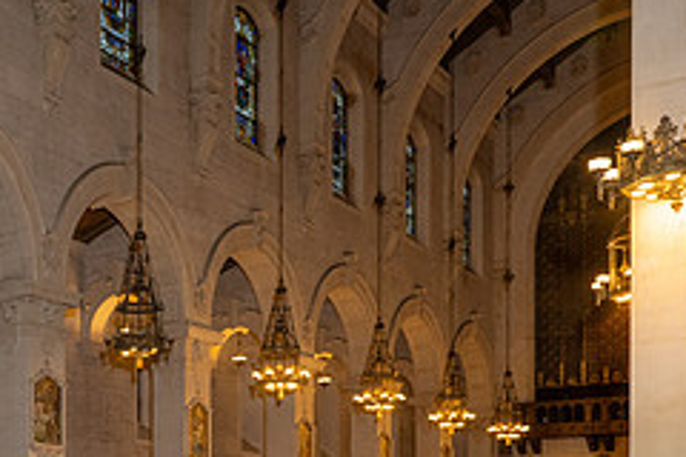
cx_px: 46
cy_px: 536
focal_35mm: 58
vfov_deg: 21.8
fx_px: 1105
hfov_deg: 32.5
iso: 1000
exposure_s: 1/160
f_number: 4.5
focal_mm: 24
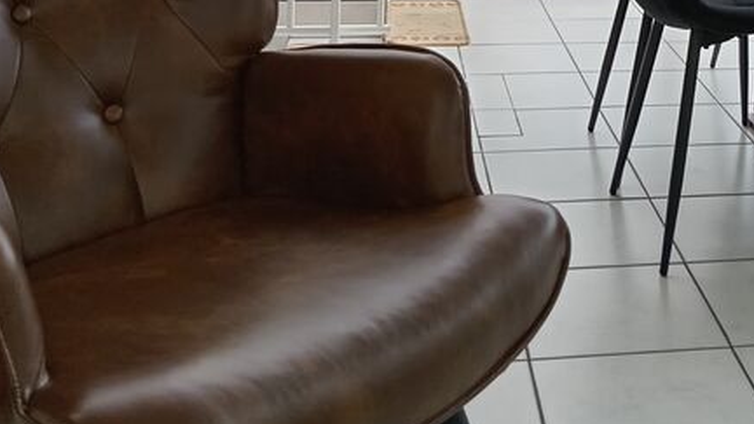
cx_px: 637
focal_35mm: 63
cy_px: -230
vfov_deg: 17.1
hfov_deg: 32.1
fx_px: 1260
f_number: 1.8
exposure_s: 1/50
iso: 120
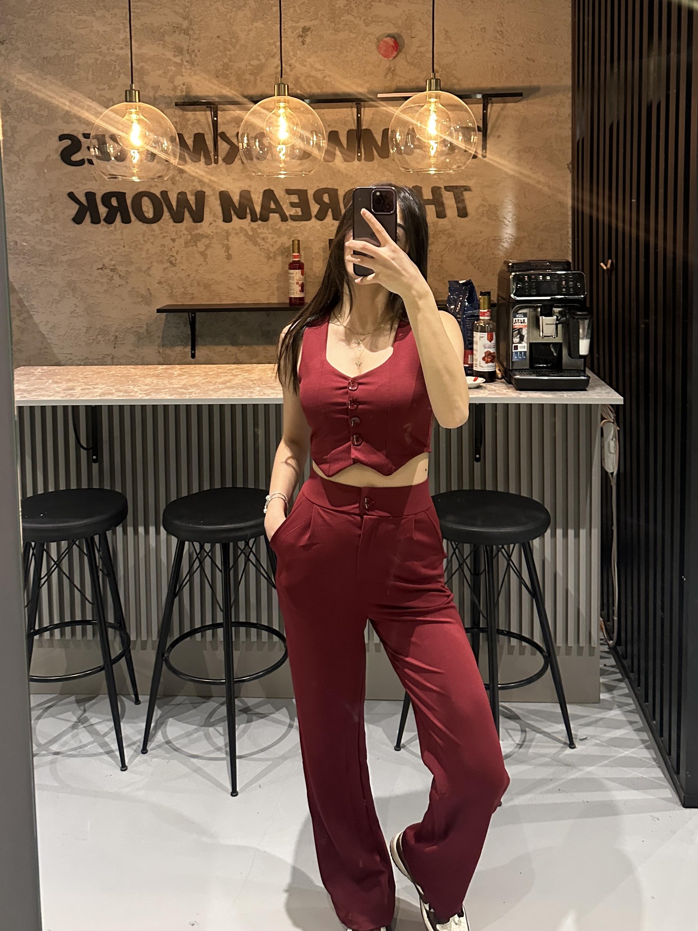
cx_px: 349
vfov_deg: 71.6
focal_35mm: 24
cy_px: 466
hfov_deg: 56.8
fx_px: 645
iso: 640
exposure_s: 1/50
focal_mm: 6.86
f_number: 1.78
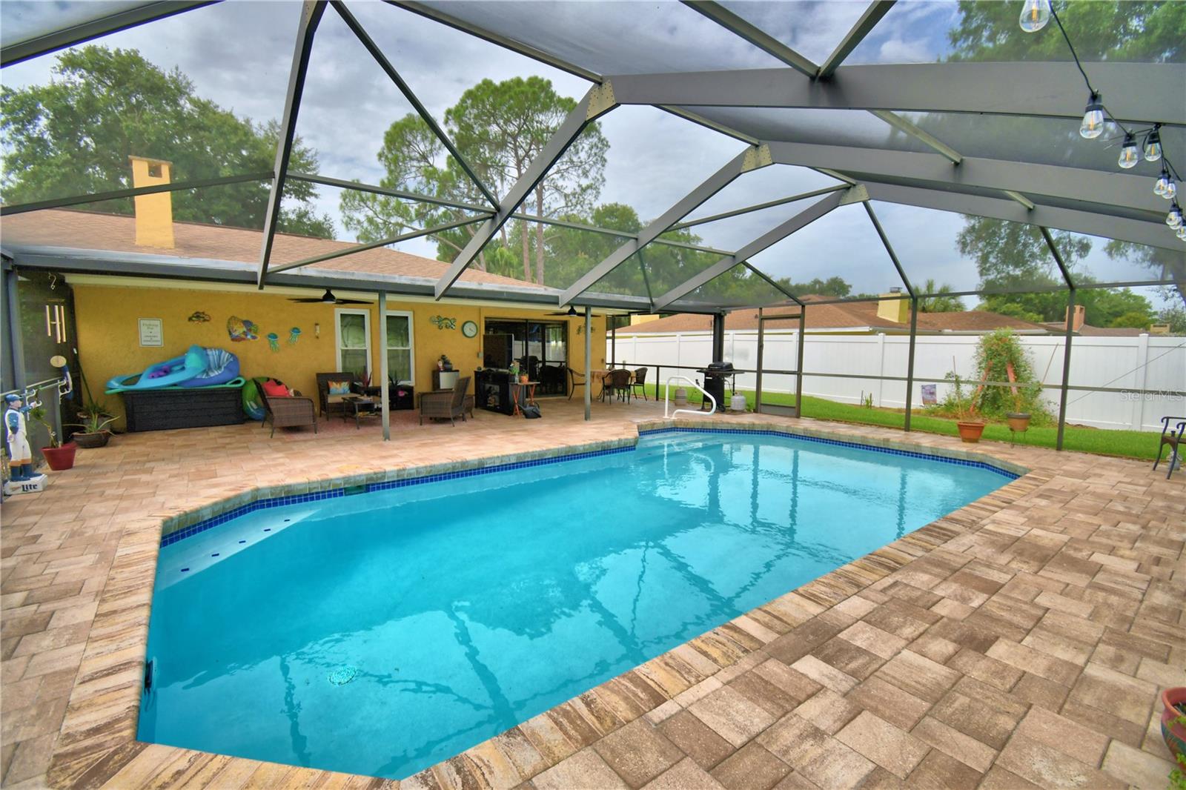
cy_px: 395
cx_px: 593
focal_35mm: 15
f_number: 4.5
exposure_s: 1/800
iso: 100
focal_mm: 10
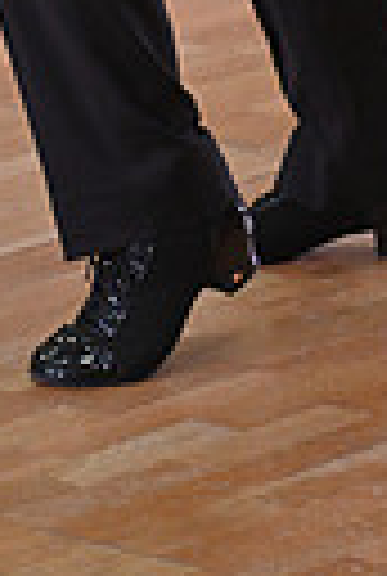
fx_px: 5661
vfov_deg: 5.7
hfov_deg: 3.9
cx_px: 452
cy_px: -536
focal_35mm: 353
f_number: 5
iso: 2000
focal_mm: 78
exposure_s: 1/320
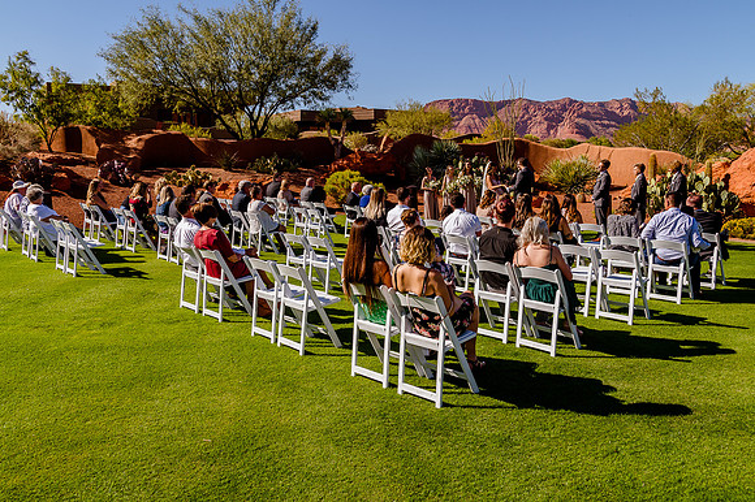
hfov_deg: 69.1
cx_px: 409
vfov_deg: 49.3
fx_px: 547
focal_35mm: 26
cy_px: 231
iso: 125
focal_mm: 24
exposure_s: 1/320
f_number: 8
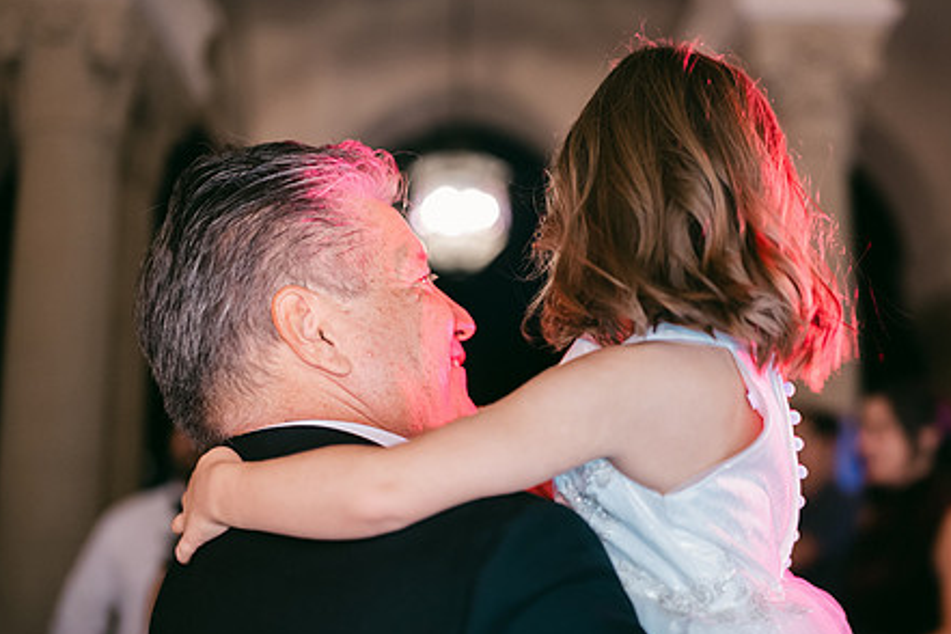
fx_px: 1215
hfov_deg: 42.4
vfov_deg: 29.2
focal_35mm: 46
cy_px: 340
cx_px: 599
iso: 1600
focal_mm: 35
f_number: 1.4
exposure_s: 1/125
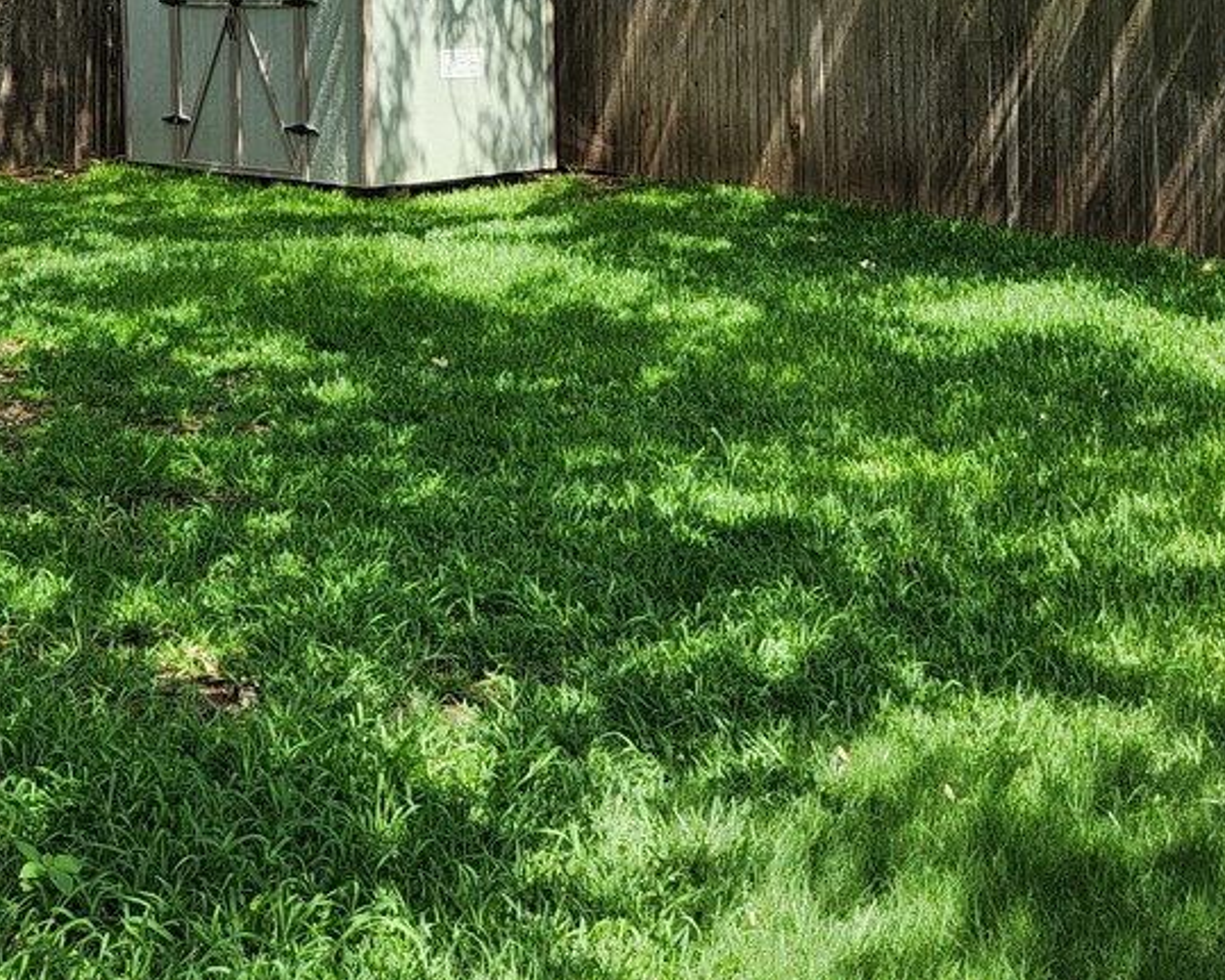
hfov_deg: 31.4
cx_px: 561
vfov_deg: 23.0
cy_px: -234
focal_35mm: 60
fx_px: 2175
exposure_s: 1/514
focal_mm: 5.4
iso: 20
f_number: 1.8
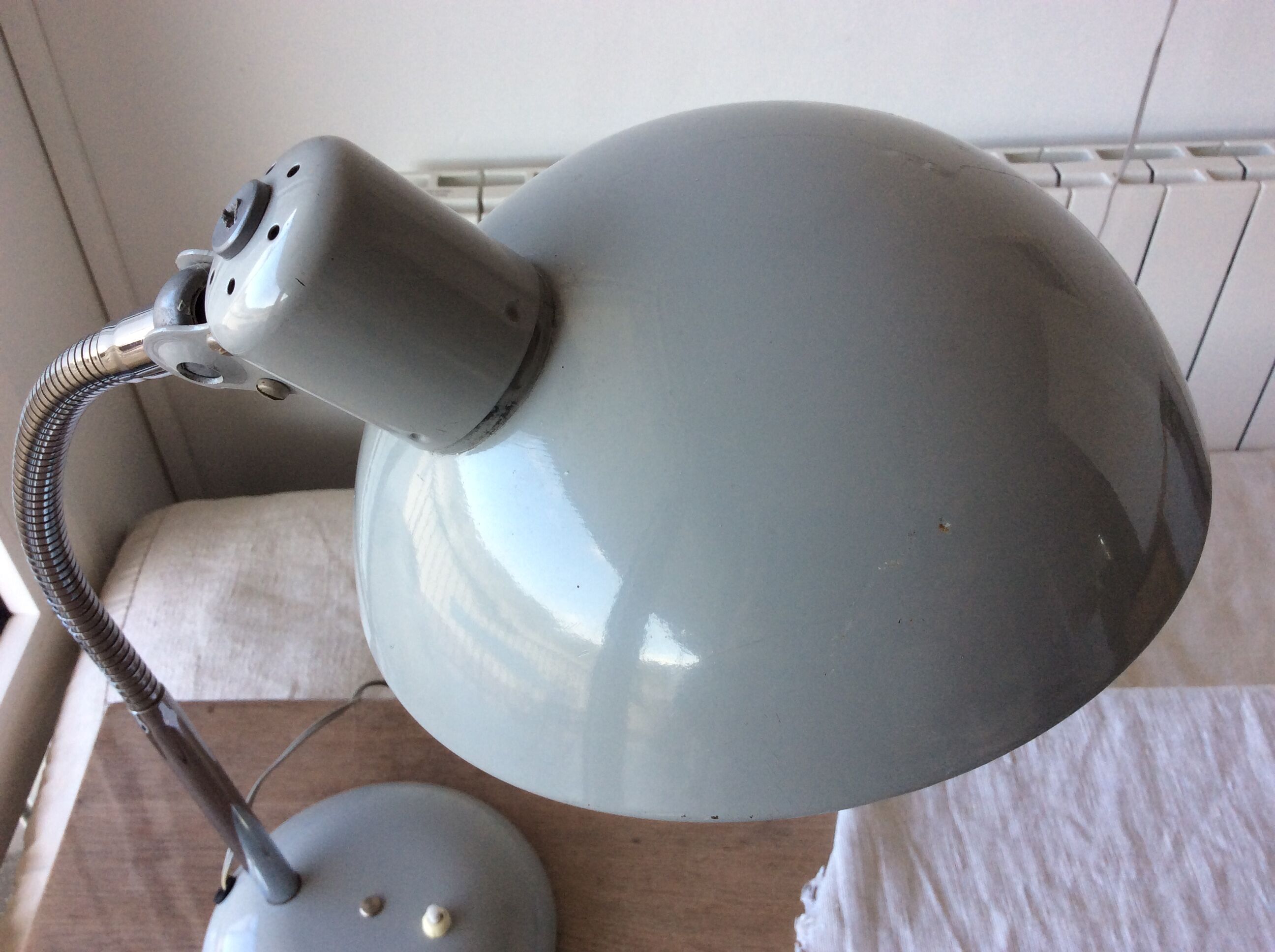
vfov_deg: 44.1
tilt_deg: -44.8
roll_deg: +2.3
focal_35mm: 32
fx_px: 1177
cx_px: 638
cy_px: 476
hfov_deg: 56.9
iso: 40
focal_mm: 3.3
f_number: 2.4
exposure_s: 1/100
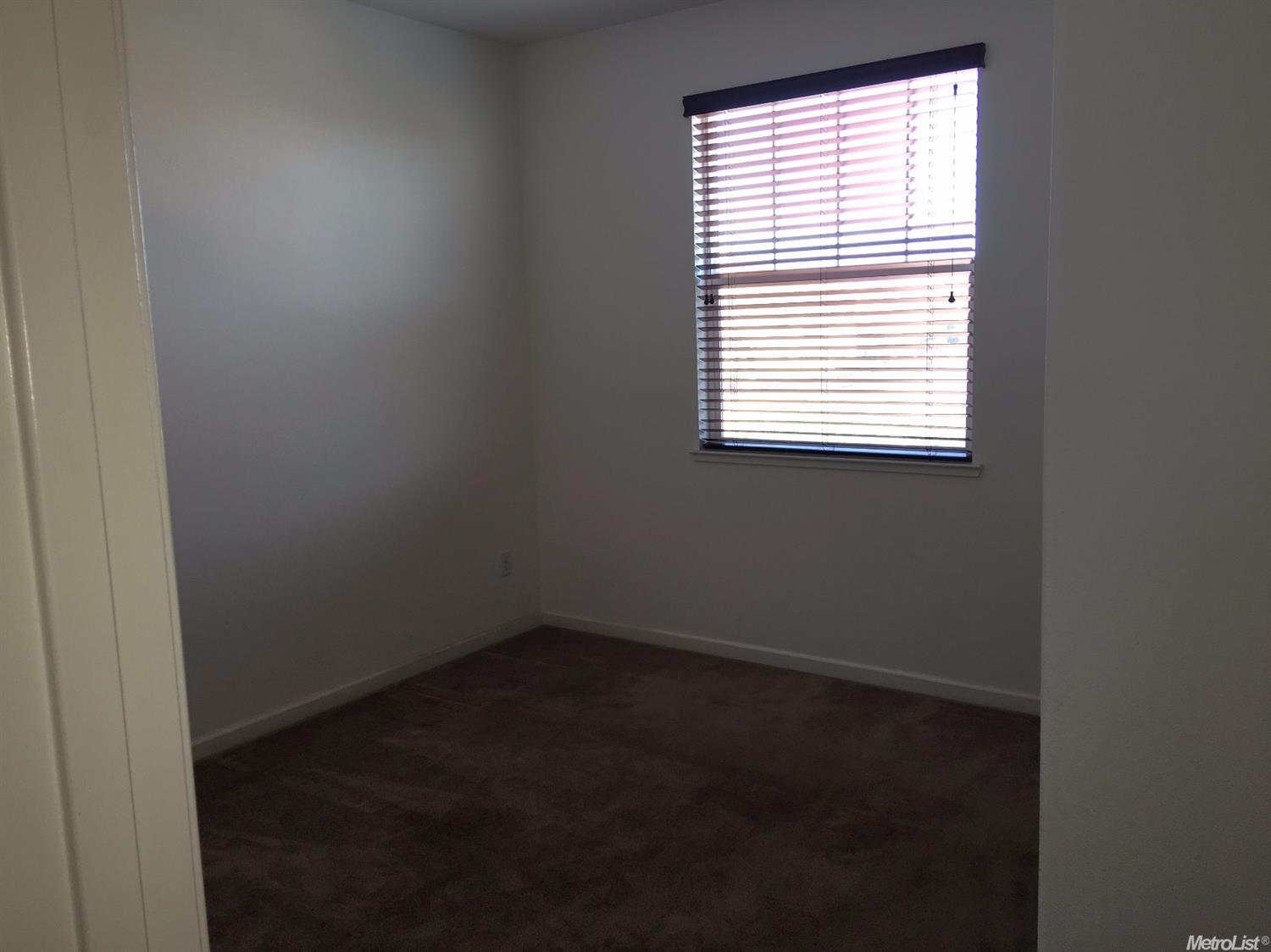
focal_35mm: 29
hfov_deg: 61.7
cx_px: 636
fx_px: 1064
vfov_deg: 48.2
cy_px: 476
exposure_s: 1/30
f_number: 2.2
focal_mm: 4.15
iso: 25
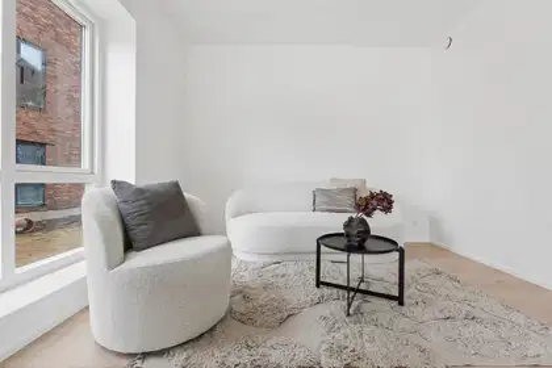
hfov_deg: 97.6
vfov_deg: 74.6
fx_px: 241
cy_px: 184
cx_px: 276
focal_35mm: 16
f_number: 8
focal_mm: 10.5
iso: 320
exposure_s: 1/13
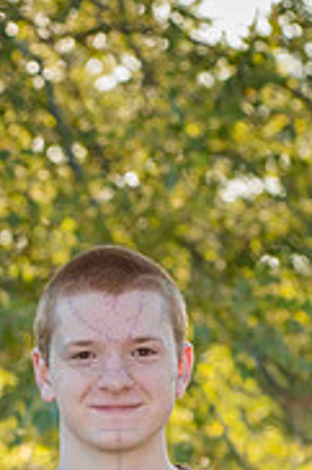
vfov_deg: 10.3
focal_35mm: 198
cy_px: 542
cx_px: 116
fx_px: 2579
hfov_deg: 6.9
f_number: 4.5
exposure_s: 1/400
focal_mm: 80
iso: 400
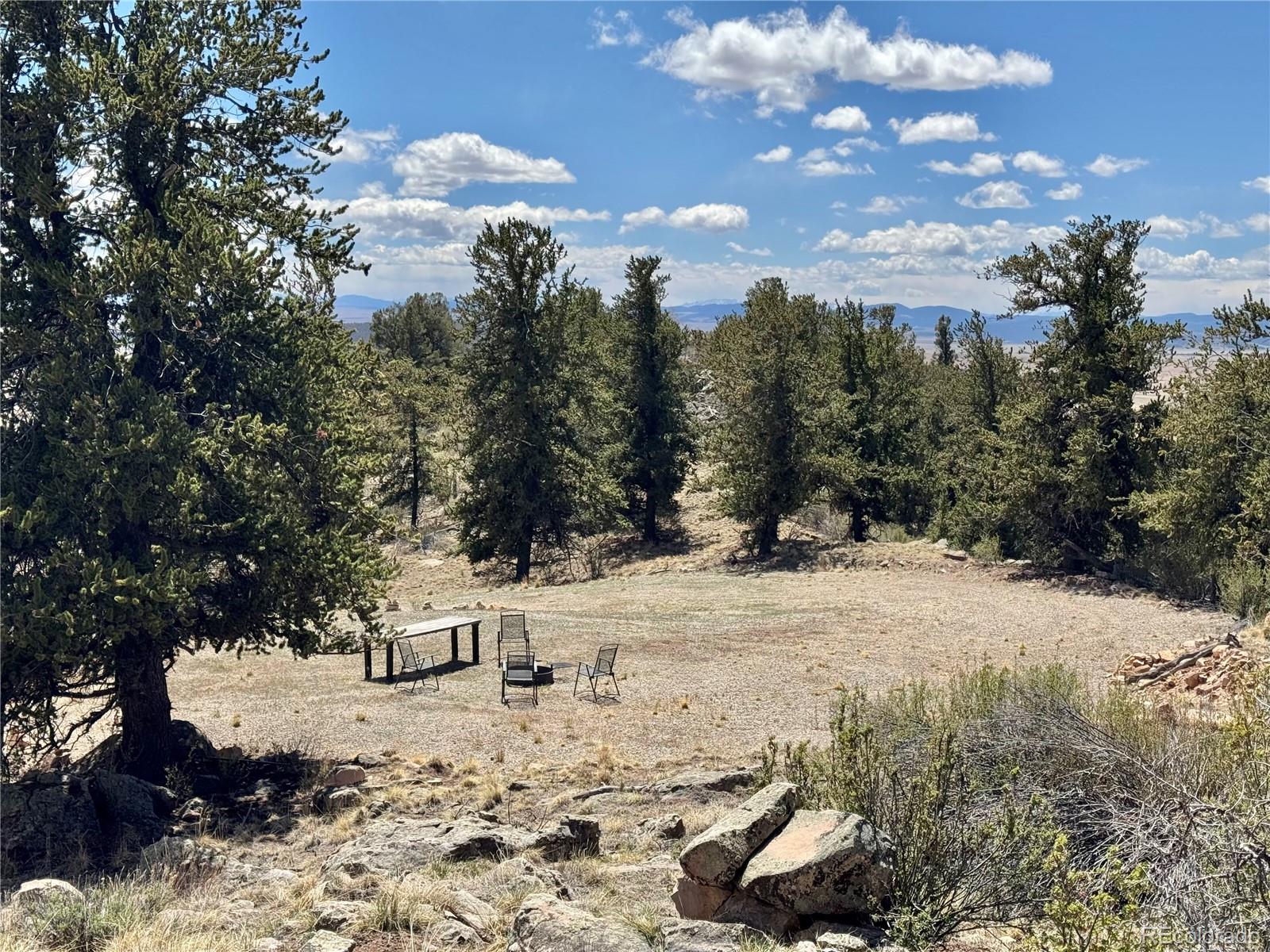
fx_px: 1761
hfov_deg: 39.7
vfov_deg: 30.3
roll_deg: -0.9
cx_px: 635
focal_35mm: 48
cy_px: 476
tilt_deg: -6.1
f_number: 1.78
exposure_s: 1/5376
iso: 64
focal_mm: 6.76
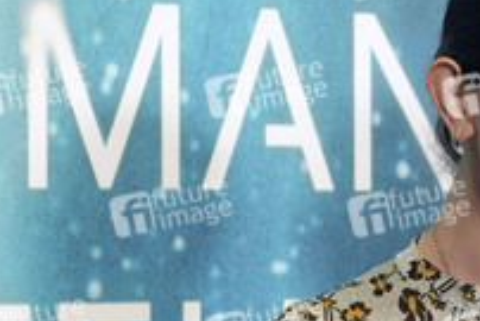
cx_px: 440
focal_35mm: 265
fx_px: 3536
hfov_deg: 7.7
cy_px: 269
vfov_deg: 5.2
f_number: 5.6
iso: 6400
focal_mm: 119
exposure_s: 1/320
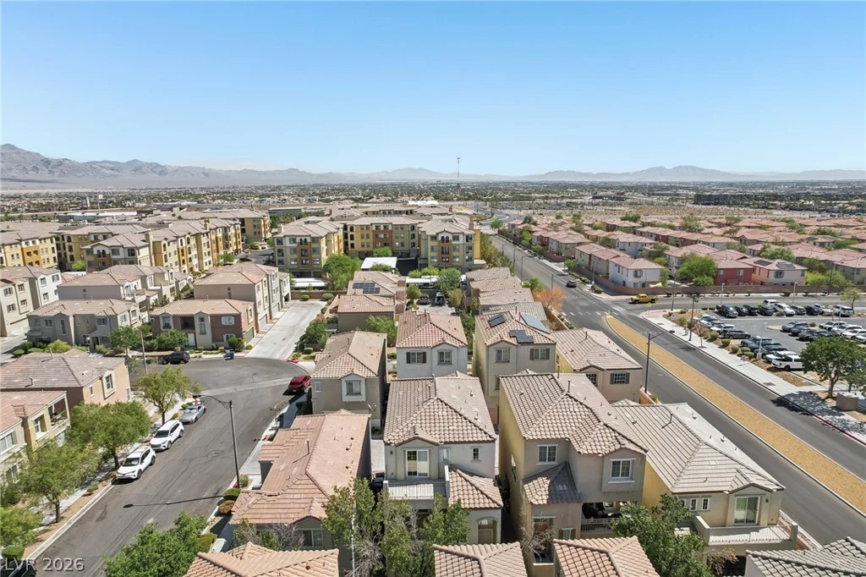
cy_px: 288
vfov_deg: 57.2
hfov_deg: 78.6
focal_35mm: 22
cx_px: 433
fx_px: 529
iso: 120
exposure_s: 1/1600
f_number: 2.8
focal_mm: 8.4
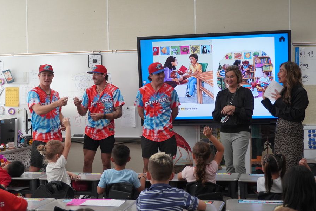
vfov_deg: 20.4
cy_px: 118
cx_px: 141
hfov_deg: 30.2
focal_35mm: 67
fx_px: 584
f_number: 5.6
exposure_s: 1/160
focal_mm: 39
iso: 1000
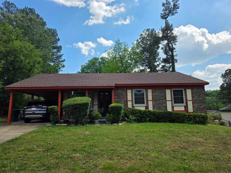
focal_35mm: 23
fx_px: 153
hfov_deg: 73.9
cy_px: 86
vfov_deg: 58.9
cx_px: 116
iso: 80
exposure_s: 1/10000
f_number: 1.7
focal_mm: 6.3
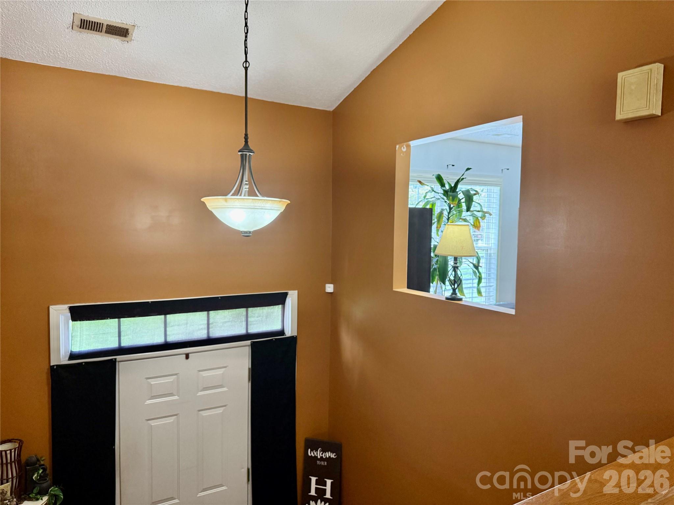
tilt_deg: -3.4
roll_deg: -0.6
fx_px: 467
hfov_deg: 71.6
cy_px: 252
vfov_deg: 56.8
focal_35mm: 24
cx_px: 337
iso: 250
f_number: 1.78
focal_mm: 6.76
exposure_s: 1/120
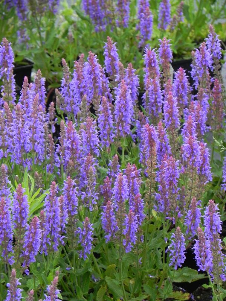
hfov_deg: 5.1
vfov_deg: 6.8
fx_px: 2533
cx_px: 113
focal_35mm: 291
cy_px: 150
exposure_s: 1/60
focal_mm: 51.8
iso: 160
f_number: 5
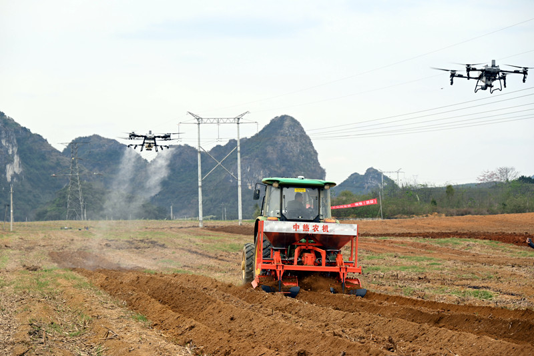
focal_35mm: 99
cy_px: 178
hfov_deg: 20.6
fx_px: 1469
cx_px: 267
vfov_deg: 13.8
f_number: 6.3
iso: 100
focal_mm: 99
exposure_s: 1/200
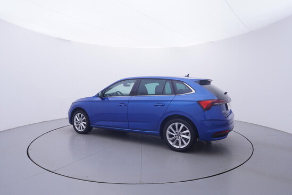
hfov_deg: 77.3
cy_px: 98
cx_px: 146
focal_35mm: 22
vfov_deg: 56.2
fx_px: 183
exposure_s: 1/80
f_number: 5
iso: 200
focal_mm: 15
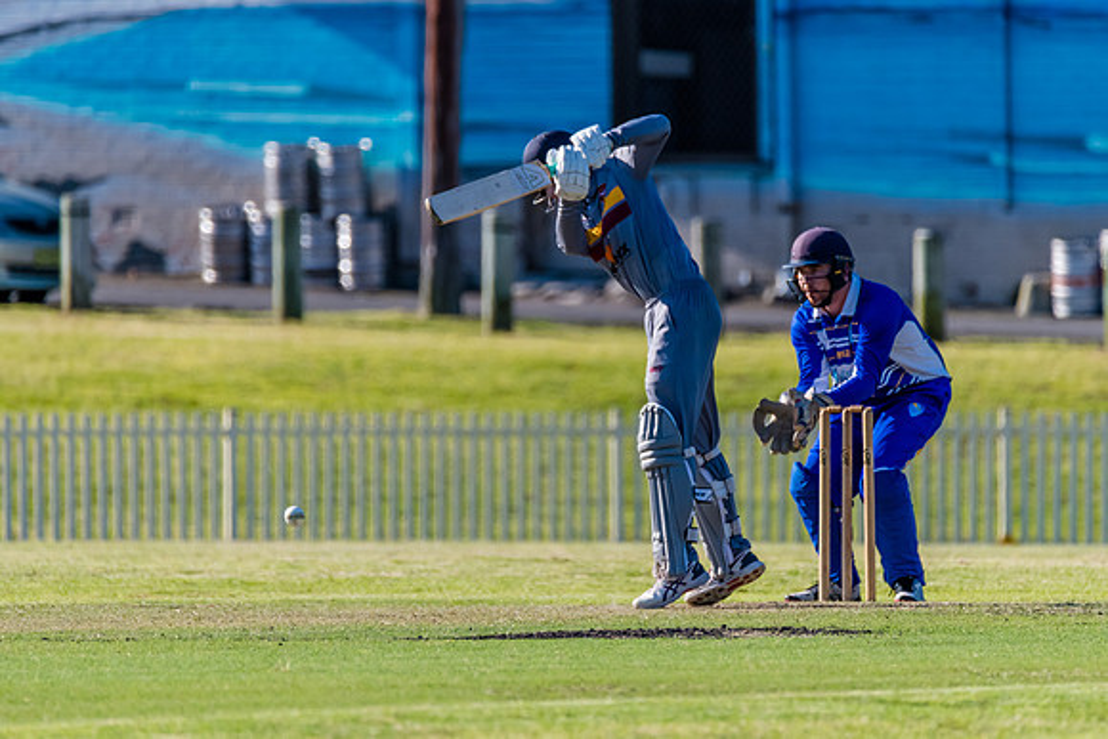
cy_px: 373
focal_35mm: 688
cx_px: 596
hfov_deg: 3.0
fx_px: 21164
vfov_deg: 2.0
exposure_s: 1/2000
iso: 640
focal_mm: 600
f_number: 6.3
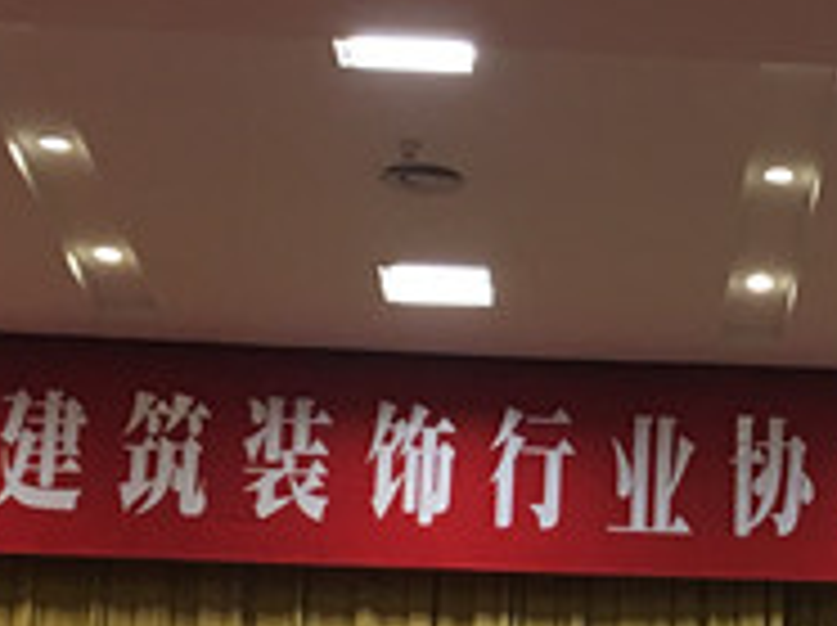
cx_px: 904
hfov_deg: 15.4
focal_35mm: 125
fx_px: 3019
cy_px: 558
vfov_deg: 11.8
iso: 50
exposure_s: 1/33
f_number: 2.2
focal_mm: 4.15
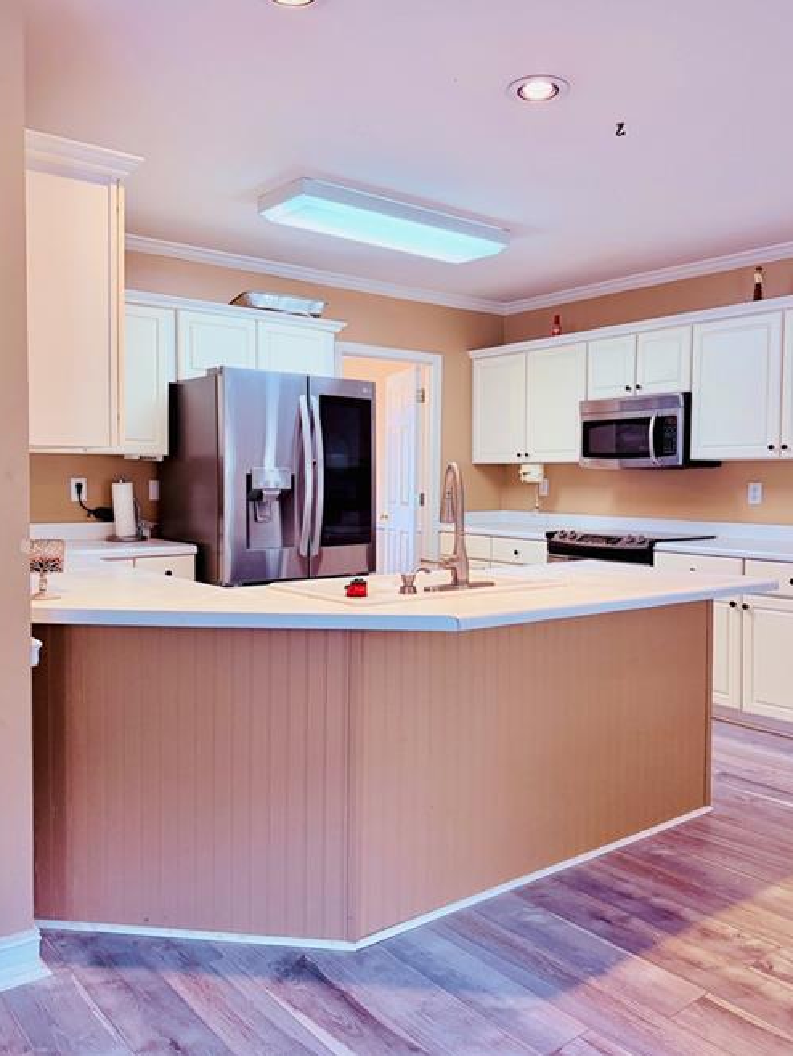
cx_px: 446
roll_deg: -1.1
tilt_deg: -2.0
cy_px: 510
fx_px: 855
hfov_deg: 49.7
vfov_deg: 63.4
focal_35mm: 28
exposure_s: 1/120
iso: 200
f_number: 1.78
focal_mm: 6.76
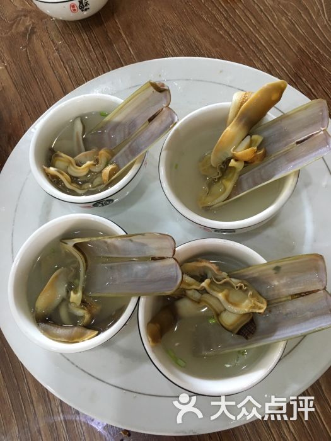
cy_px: 220
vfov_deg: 61.7
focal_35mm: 29
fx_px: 370
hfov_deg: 48.2
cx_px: 166
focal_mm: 4.15
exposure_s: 1/33
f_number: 2.2
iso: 160
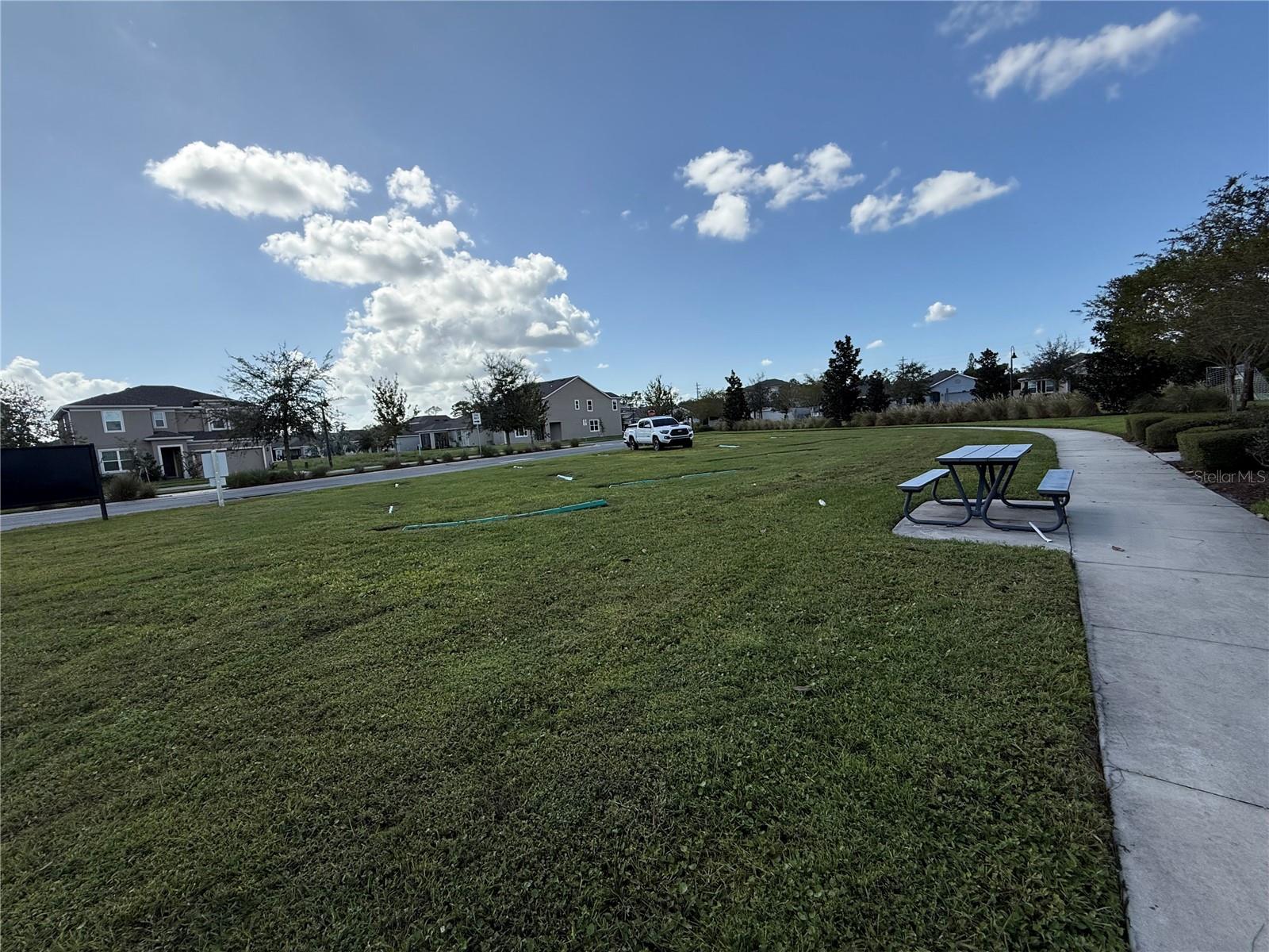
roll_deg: +3.7
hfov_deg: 102.1
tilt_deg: -5.6
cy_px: 476
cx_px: 634
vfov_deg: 85.7
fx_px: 513
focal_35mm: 14
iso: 64
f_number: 2.2
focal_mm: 2.22
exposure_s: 1/2717
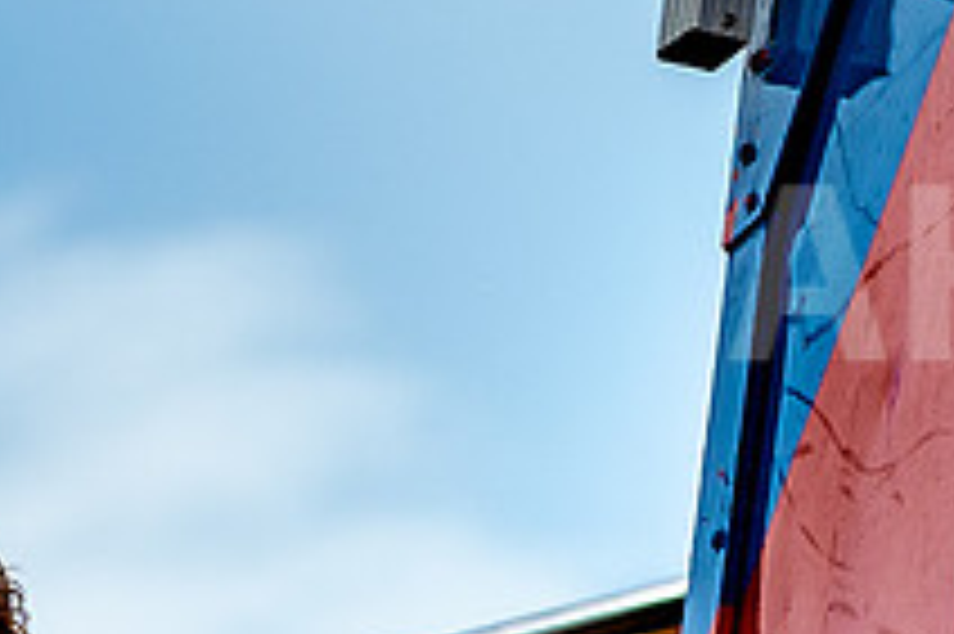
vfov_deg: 2.0
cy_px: 703
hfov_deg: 3.0
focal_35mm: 680
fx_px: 18006
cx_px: 136
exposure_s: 1/1600
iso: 100
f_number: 5
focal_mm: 120
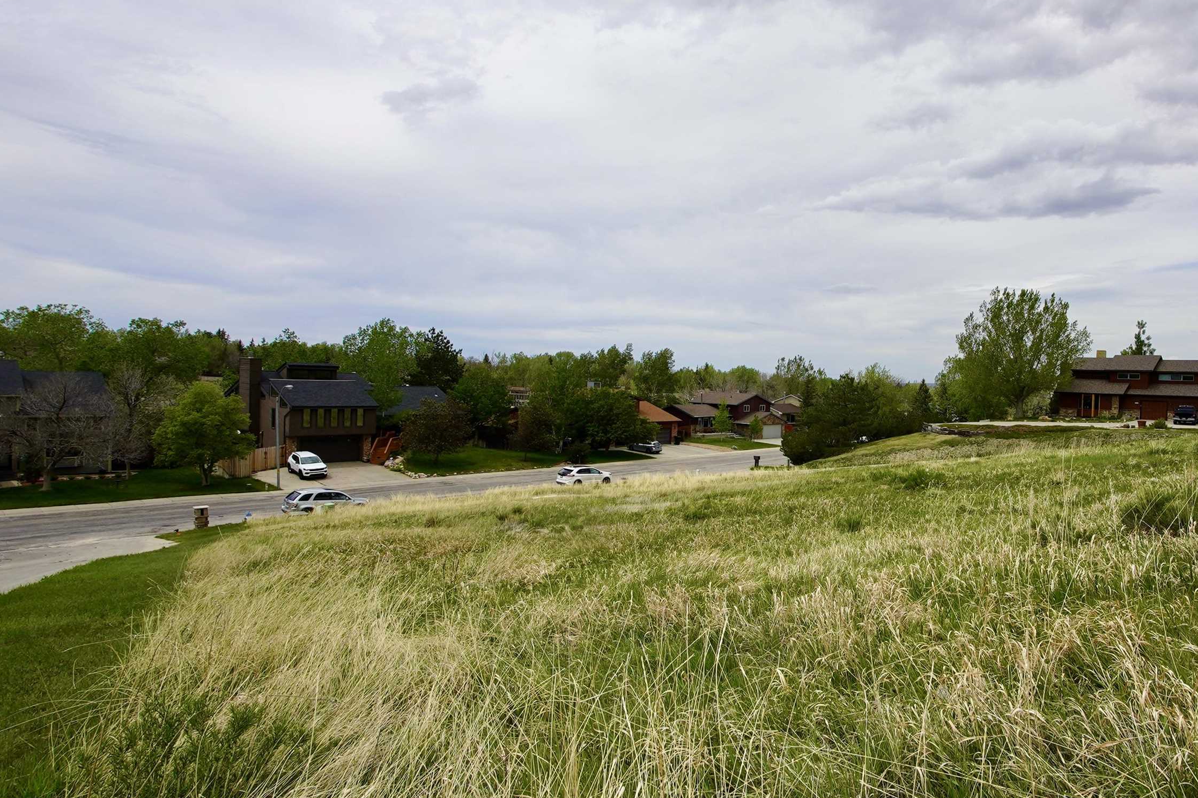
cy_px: 394
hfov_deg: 76.2
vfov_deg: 57.2
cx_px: 797
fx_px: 732
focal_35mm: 22
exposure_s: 1/200
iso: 100
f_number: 10
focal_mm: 11
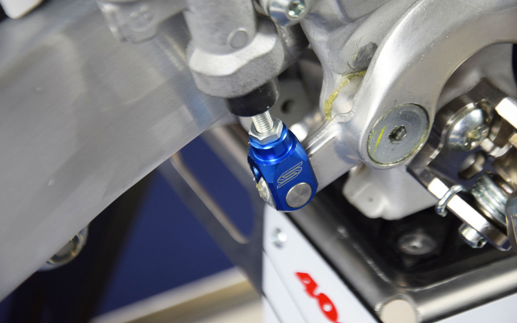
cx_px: 258
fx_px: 1944
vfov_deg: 9.5
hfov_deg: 15.1
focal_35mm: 138
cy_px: 172
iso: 560
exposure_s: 1/60
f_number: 5.6
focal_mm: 90
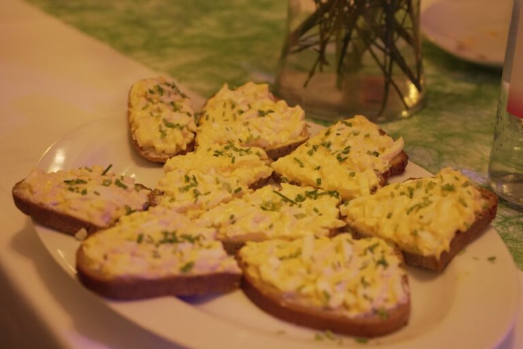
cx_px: 262
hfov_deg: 37.5
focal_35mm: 53
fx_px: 770
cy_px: 174
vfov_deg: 25.5
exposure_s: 1/60
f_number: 5
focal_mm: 53
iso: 5000
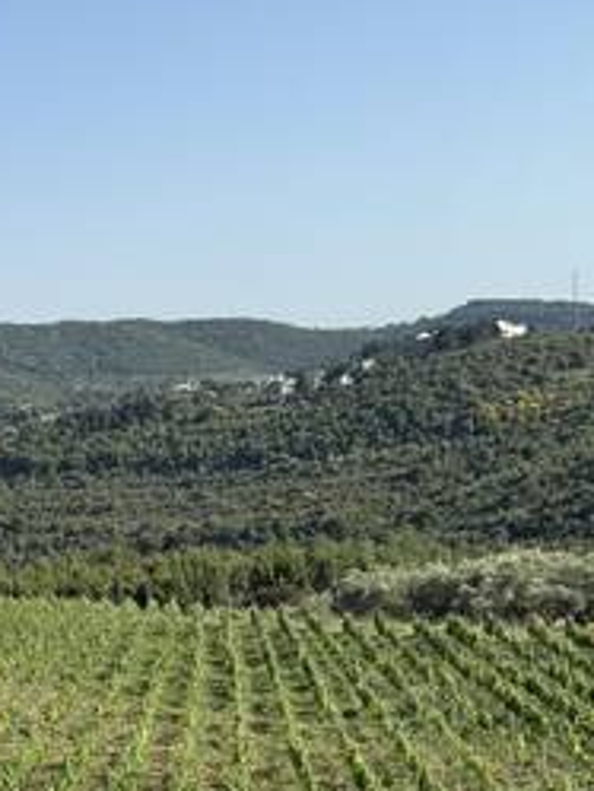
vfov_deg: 24.6
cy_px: 712
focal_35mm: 77
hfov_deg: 17.8
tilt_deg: -7.4
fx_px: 1760
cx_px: -206
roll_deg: +3.8
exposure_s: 1/3953
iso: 80
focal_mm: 6.76
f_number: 1.78
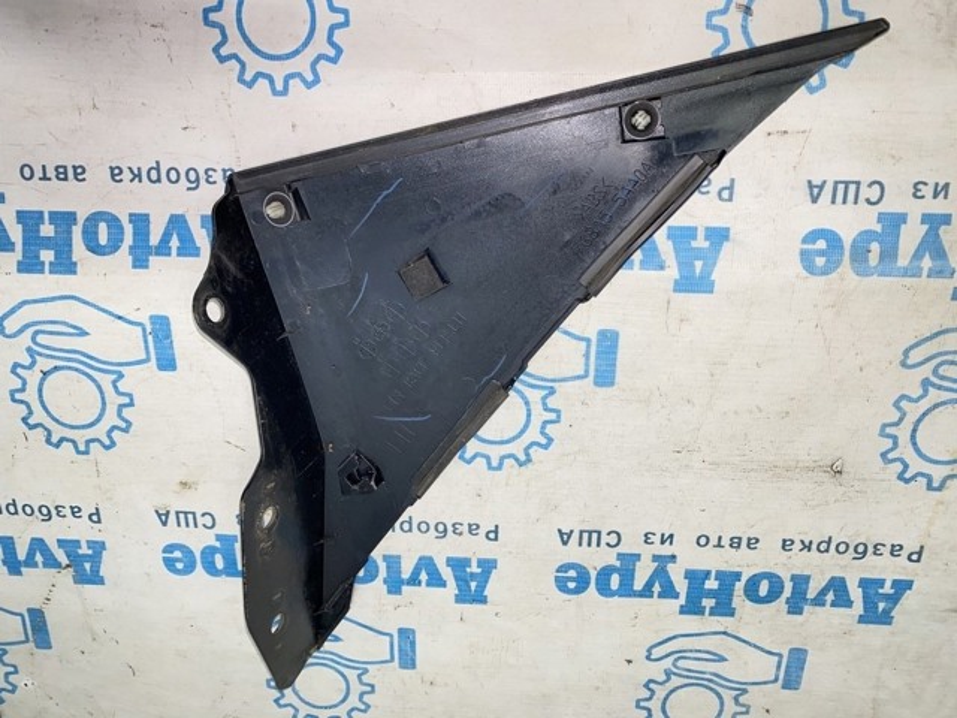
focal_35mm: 26
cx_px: 478
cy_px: 359
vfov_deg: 53.1
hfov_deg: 67.3
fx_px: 719
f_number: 1.8
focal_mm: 4.25
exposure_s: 1/129
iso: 32
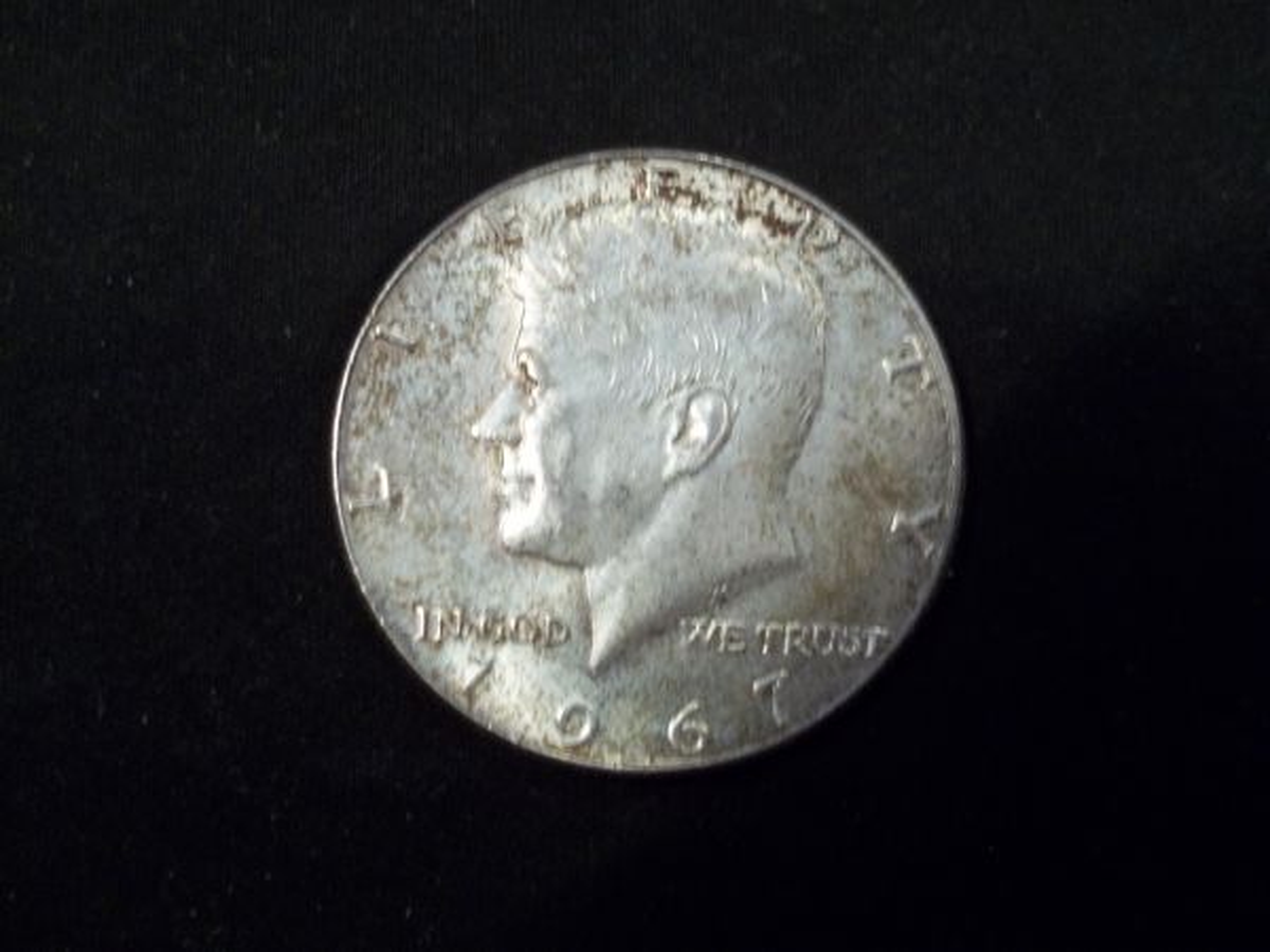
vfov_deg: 39.7
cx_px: 635
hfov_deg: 51.4
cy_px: 476
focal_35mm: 36
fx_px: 1321
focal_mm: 6.5
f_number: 3.1
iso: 160
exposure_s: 1/13
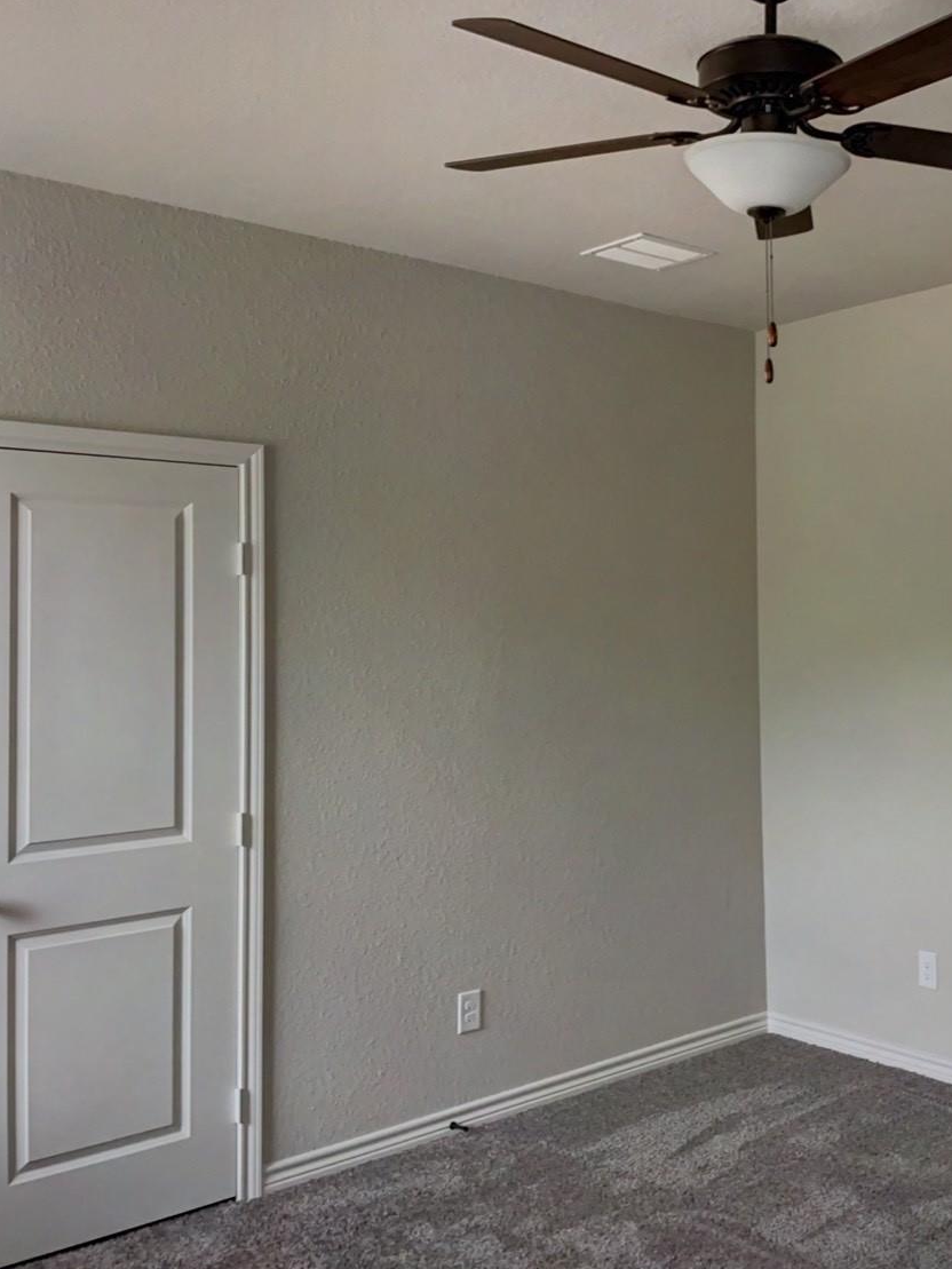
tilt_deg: +3.8
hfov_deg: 38.2
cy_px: 619
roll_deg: +1.3
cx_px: 765
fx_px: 1320
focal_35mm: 36
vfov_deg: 51.3
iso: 125
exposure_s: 1/60
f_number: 1.6
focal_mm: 4.2
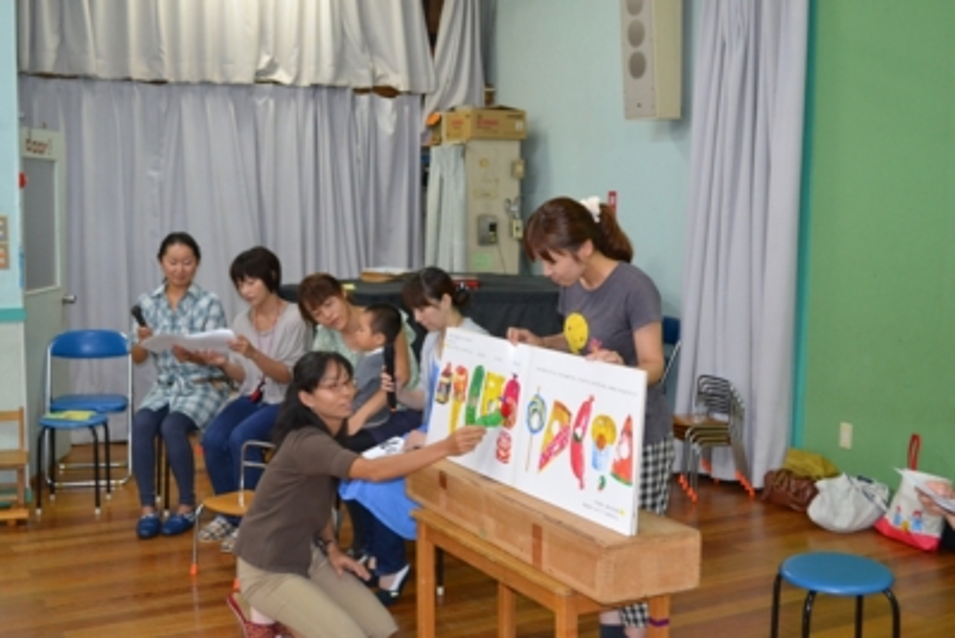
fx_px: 1194
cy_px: 319
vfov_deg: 29.9
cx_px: 478
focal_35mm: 45
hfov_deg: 43.6
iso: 1400
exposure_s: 1/60
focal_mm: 30
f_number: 4.5
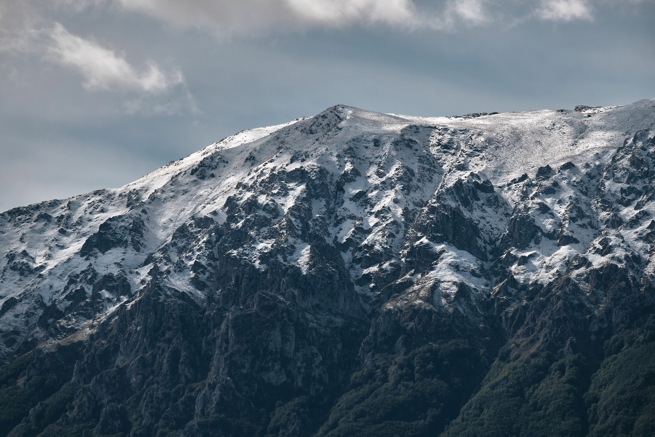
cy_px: 218
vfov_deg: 4.0
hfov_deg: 6.0
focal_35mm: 345
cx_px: 328
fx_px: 6277
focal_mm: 230
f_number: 9
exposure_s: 1/640
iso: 250
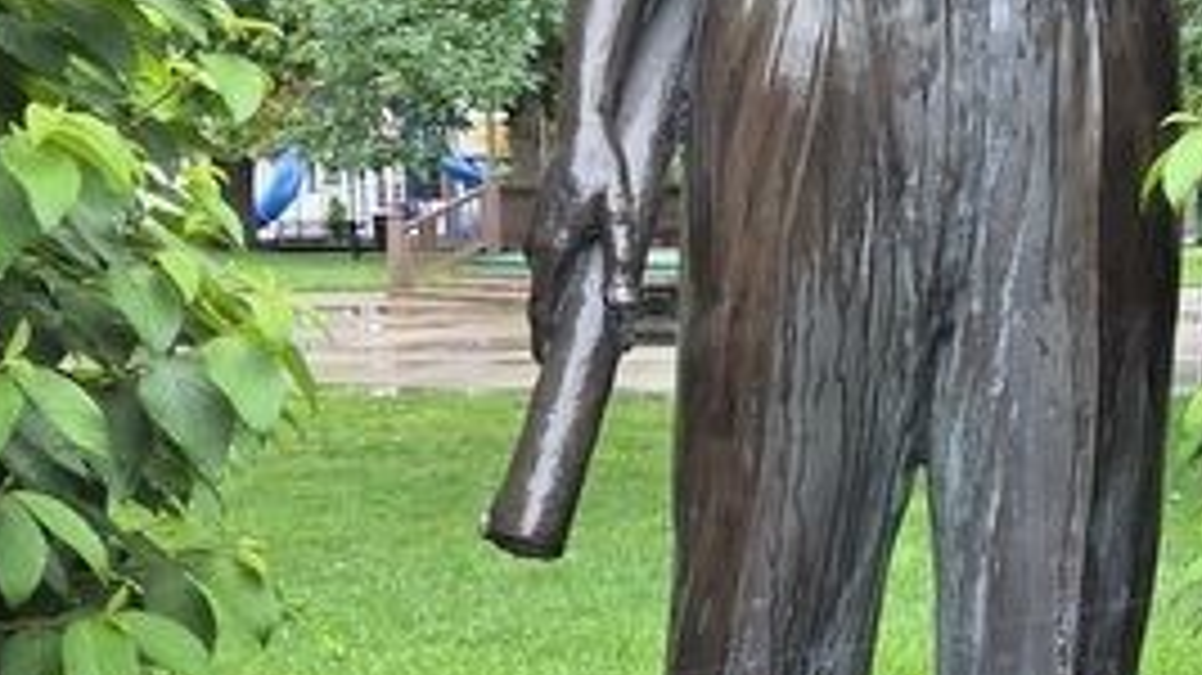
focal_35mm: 75
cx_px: 851
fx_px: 2390
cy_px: 454
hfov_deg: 28.0
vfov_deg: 16.0
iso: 40
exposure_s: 1/120
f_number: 1.8
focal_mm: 5.4
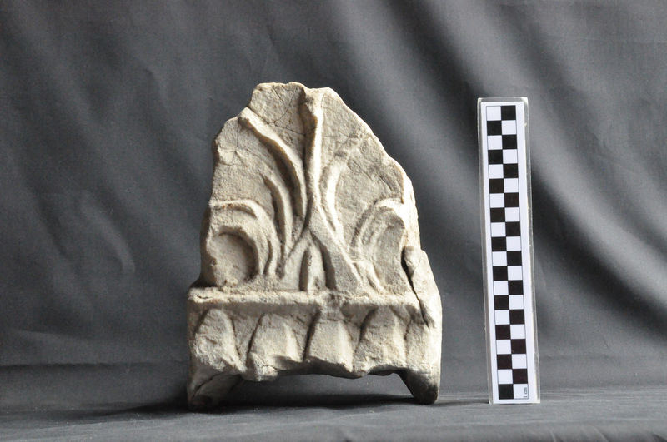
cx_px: 334
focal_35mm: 75
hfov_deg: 27.0
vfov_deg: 18.1
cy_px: 221
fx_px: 1388
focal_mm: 50
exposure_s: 1/200
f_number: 13
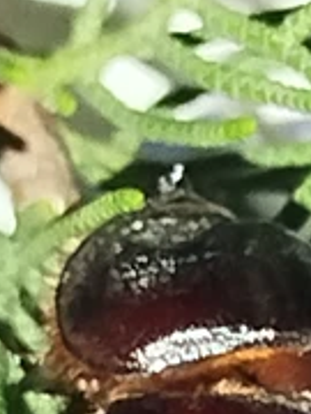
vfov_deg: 5.8
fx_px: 4097
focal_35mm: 342
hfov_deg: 4.3
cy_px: 511
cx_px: 387
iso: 320
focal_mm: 5.31
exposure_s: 1/25
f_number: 1.7
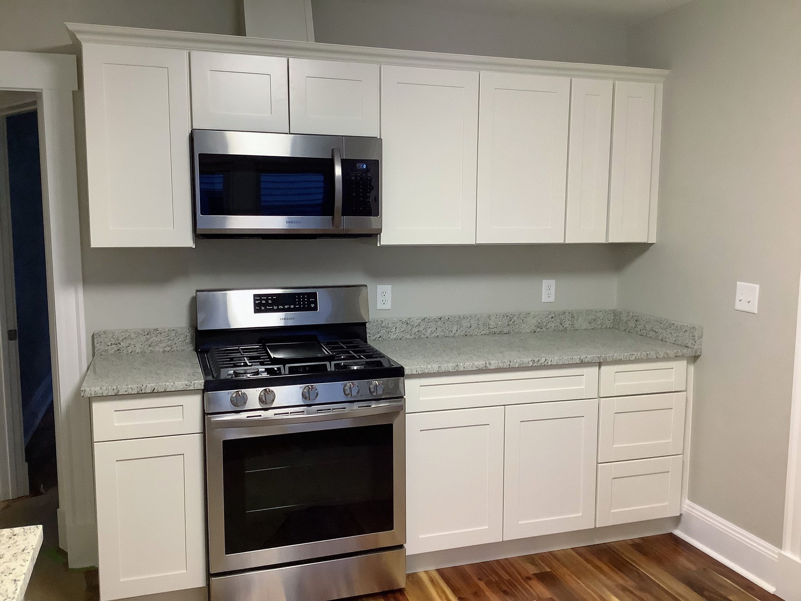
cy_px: 300
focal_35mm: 31
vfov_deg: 45.4
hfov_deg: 58.4
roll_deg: -0.3
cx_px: 400
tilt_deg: -7.6
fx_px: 717
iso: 250
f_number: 2.4
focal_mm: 3.3
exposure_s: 1/60
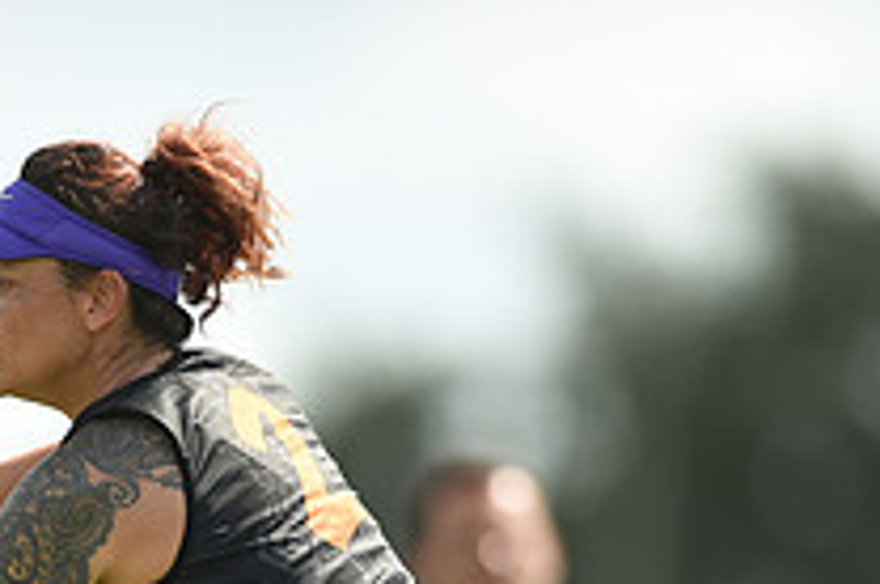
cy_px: 804
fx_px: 27213
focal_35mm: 1115
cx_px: 131
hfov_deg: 1.9
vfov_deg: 1.2
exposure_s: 1/1600
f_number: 2.8
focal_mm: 400
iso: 160
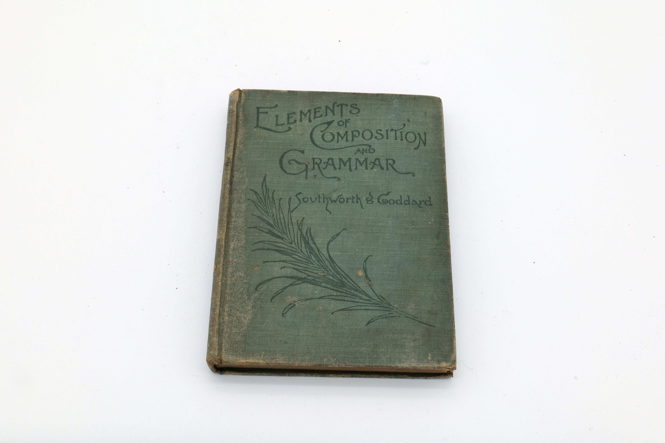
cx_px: 332
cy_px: 222
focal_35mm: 50
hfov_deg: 39.6
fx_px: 924
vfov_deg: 27.0
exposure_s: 1/80
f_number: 22
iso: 2000
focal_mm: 50
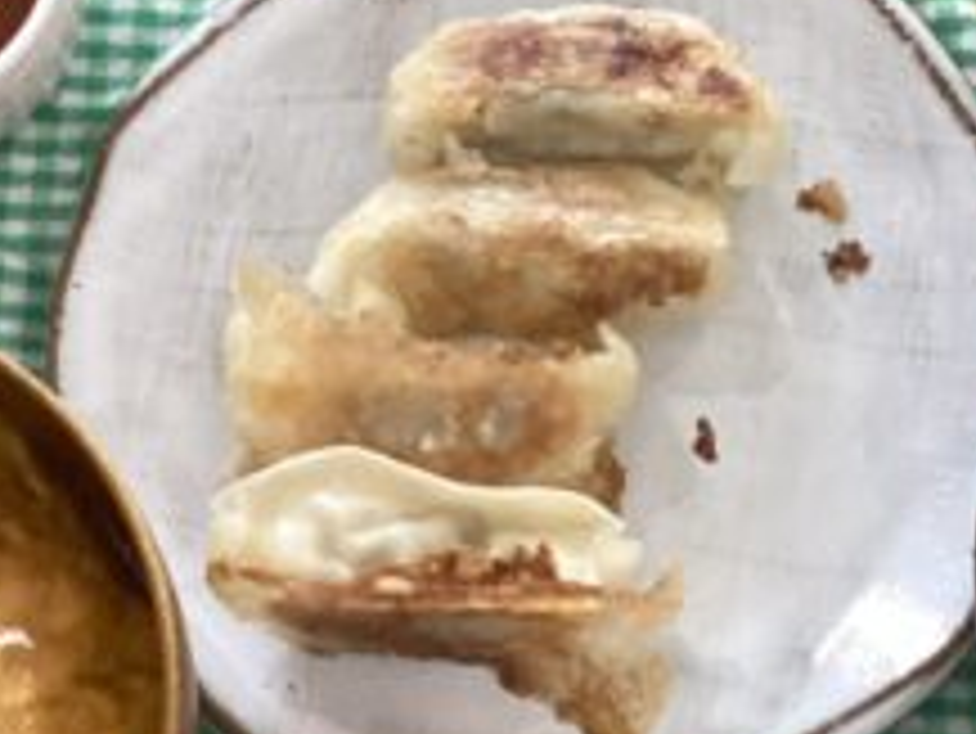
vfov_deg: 14.8
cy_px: 322
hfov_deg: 19.5
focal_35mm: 100
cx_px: 675
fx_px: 2821
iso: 160
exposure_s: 1/60
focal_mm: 3.3
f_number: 2.4
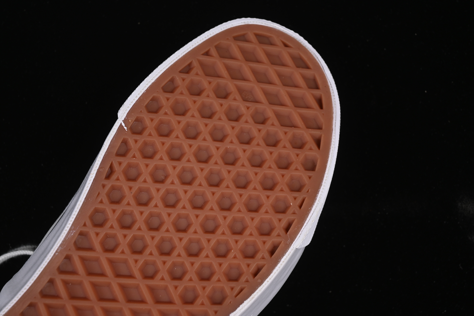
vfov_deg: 18.2
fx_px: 987
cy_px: 158
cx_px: 237
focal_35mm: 75
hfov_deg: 27.0
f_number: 7.1
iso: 160
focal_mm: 50
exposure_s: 1/80
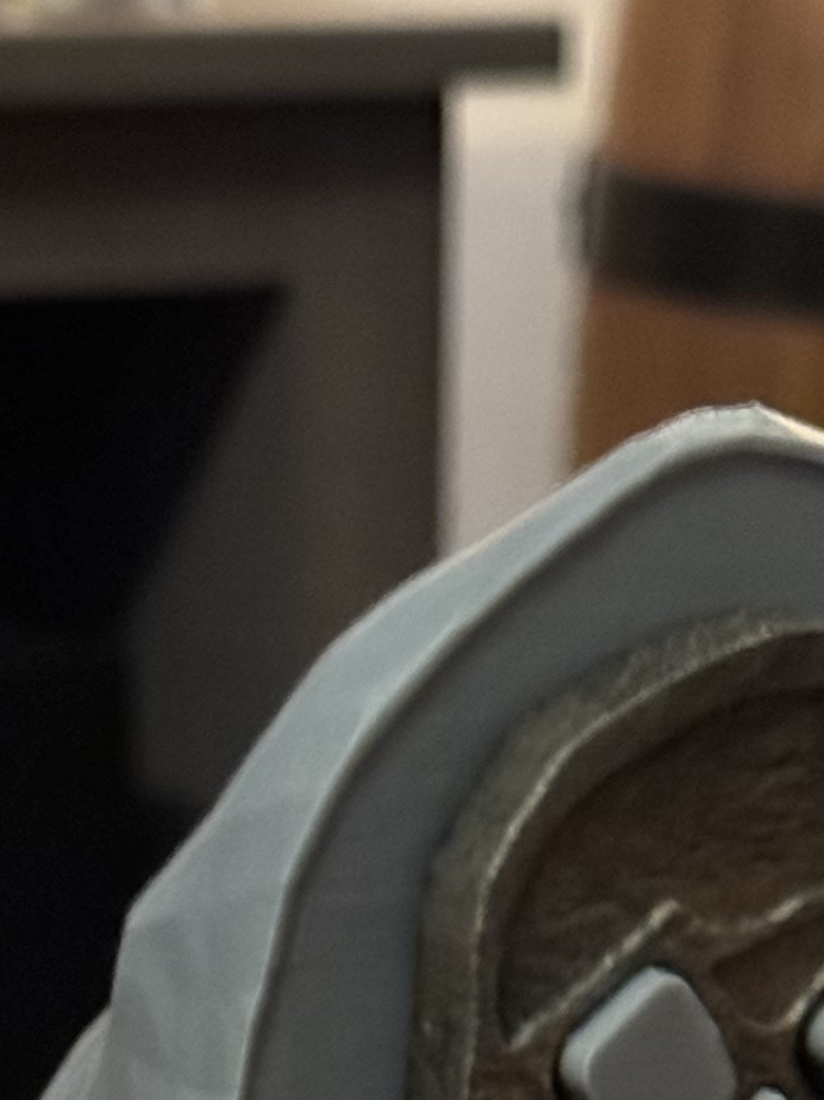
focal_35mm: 186
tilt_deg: -20.7
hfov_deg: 8.0
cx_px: 618
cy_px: 1861
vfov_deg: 10.1
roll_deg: -1.9
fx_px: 5907
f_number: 1.78
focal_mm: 6.76
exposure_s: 1/21
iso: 800
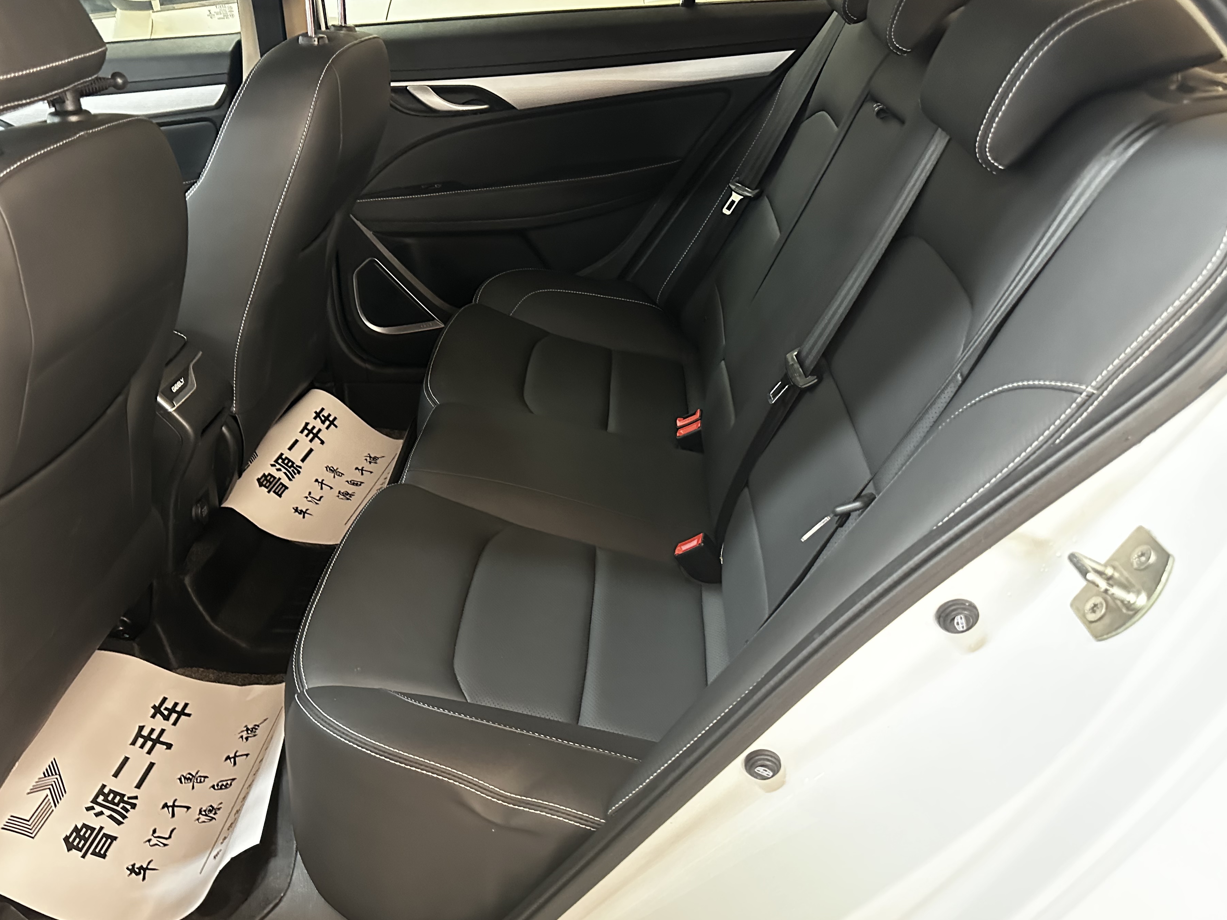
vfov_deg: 51.3
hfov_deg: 65.2
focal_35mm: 27
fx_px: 957
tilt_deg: -30.3
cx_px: 568
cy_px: 475
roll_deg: +1.7
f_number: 1.78
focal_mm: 6.86
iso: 1600
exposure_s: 1/30
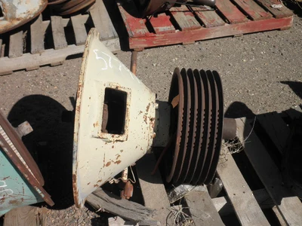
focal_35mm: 44
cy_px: 113
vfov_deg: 32.9
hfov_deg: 42.9
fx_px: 384
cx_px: 151
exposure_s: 1/160
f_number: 9.6
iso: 64
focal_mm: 7.9
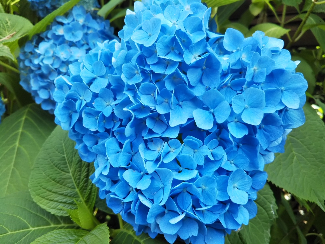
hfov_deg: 60.0
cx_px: 162
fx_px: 282
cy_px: 122
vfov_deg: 46.8
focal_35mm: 30
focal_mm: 4
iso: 20
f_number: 2.2
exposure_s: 1/121
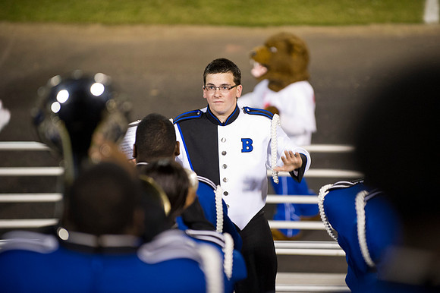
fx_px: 2443
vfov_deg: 6.9
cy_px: 146
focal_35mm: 200
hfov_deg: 10.3
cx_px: 220
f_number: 2.8
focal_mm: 200
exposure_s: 1/125
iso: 4000
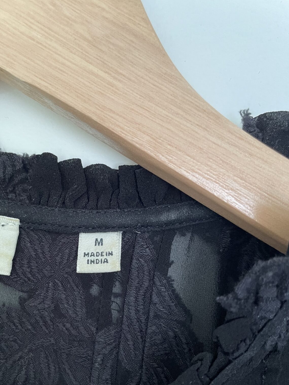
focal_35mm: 35
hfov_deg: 40.2
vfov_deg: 51.6
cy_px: 259
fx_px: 390
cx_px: 98
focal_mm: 4.2
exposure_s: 1/60
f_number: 1.6
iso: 250
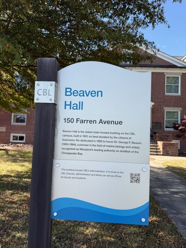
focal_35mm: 24
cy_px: 124
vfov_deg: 71.6
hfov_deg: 56.8
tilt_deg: +3.1
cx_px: 93
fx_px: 172
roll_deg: -3.3
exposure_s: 1/1385
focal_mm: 6.76
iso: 80
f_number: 1.78
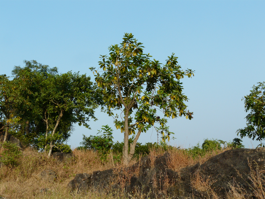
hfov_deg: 46.8
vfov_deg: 36.0
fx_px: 306
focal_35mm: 40
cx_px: 132
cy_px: 100
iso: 100
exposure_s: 1/250
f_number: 5.6
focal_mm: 6.5
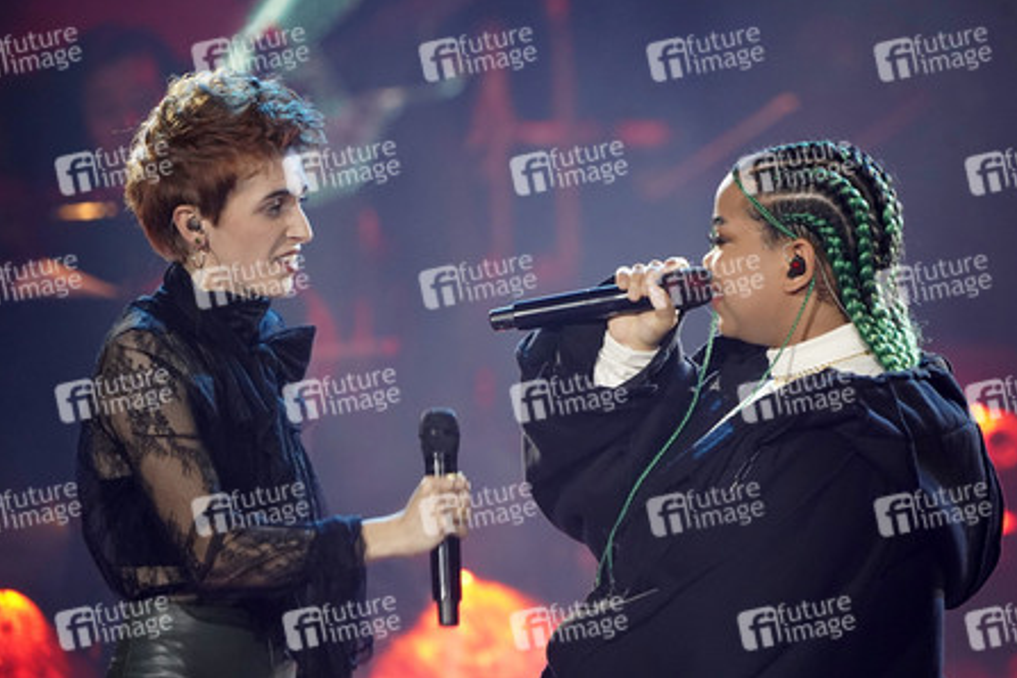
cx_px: 508
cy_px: 339
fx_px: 17090
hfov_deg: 3.4
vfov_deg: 2.3
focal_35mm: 605
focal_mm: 600
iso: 4000
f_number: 6.3
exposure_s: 1/100
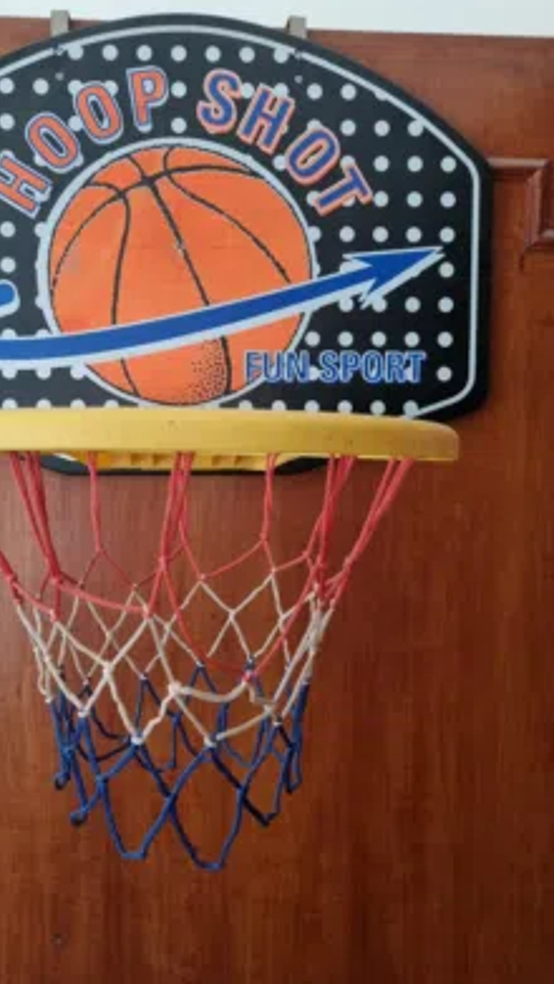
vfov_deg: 66.1
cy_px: 491
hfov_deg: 39.8
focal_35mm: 29
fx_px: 757
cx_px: 196
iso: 500
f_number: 1.8
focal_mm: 5.4
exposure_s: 1/50
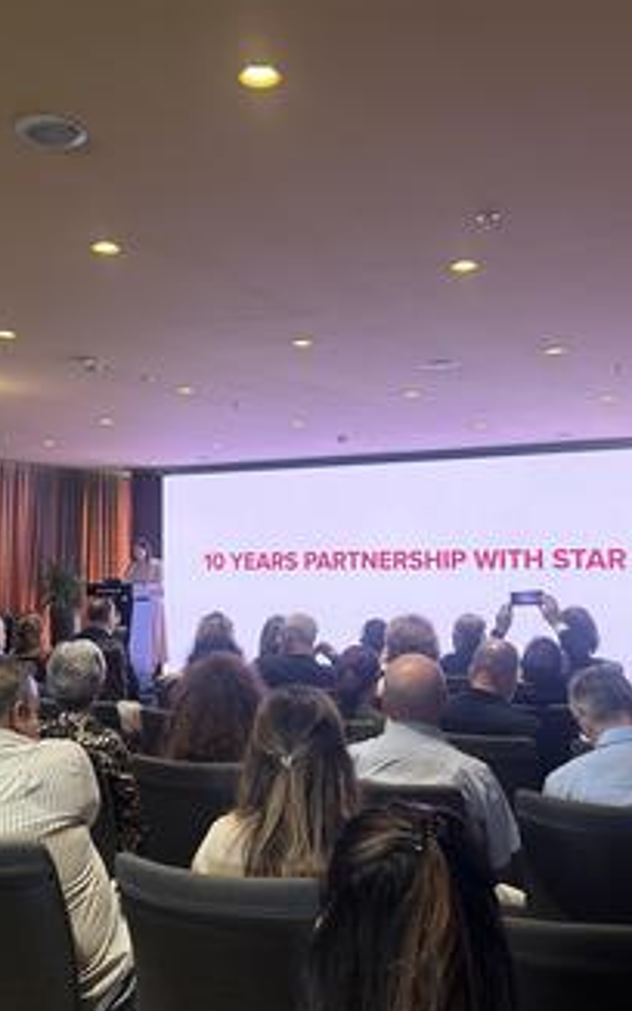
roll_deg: +0.4
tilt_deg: +2.6
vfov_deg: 55.3
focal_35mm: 35
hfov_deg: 36.3
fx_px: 964
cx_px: 288
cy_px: 506
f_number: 1.78
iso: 200
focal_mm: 6.86
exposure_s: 1/68
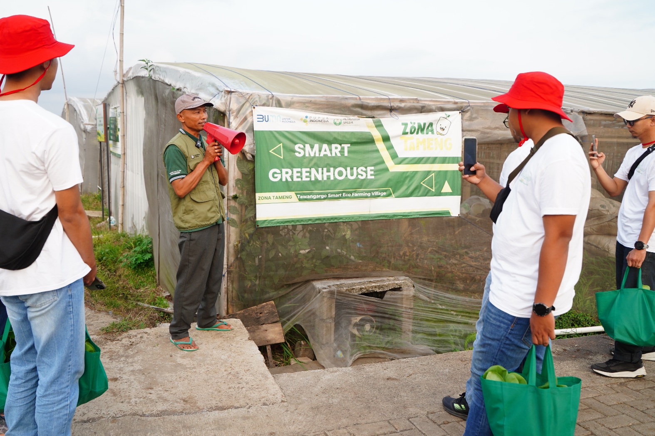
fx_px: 564
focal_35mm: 31
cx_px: 328
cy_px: 218
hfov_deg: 60.3
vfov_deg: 42.3
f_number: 4
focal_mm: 31
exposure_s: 1/250
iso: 400
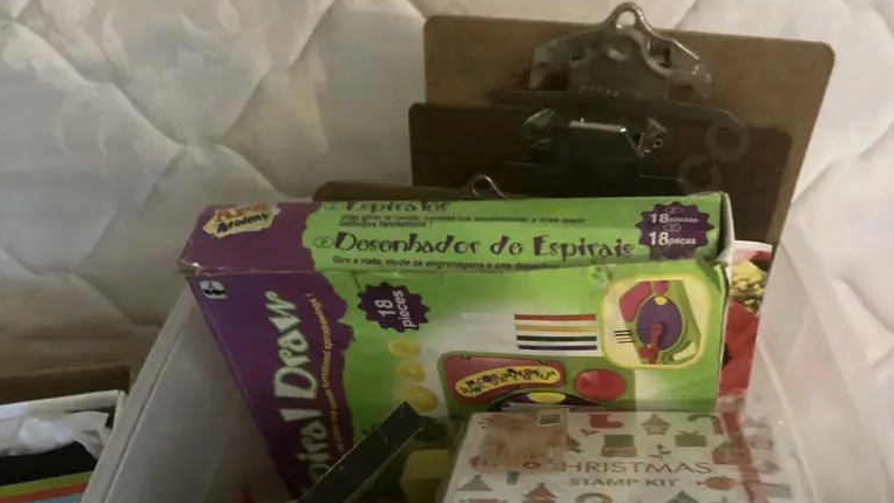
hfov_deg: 49.4
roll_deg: +10.7
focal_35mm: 41
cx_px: 447
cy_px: 511
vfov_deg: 27.3
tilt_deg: -42.5
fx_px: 972
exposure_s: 1/20
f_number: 1.8
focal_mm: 3.99
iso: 640
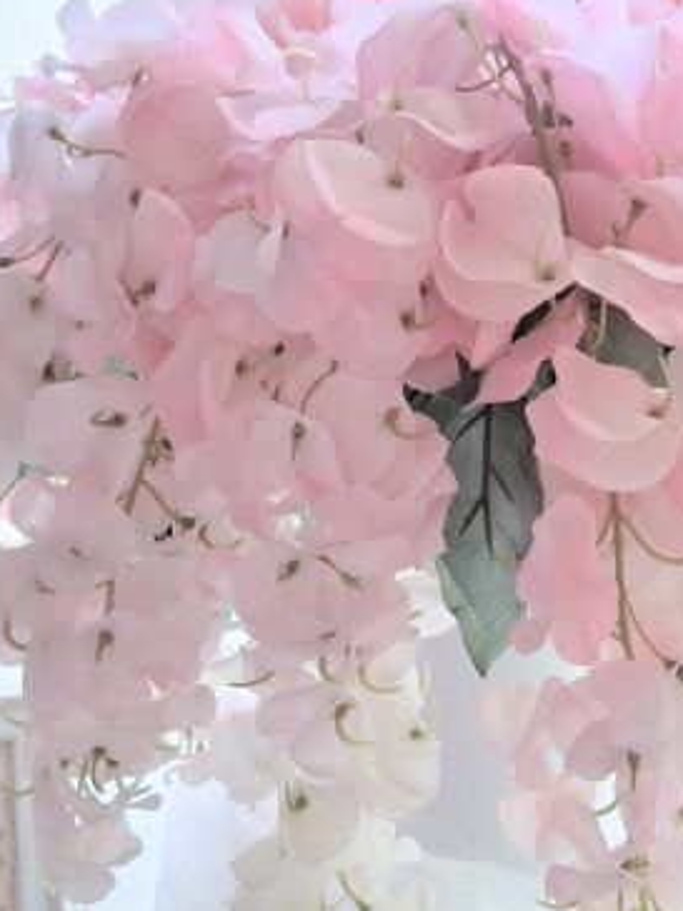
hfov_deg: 28.7
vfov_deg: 38.2
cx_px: 512
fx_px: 1315
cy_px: 456
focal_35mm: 50
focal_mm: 3.98
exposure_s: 1/120
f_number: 1.8
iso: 100
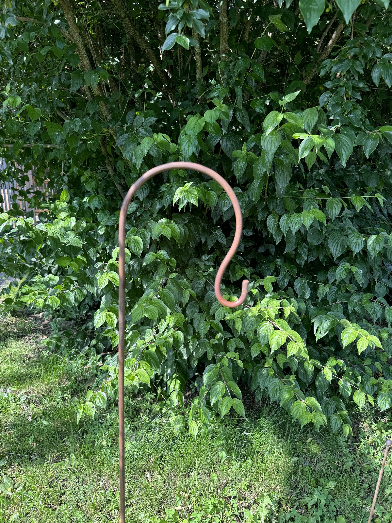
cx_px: 196
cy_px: 262
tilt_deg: -12.7
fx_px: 362
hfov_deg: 56.8
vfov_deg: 71.6
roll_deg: -0.5
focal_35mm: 24
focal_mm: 6.76
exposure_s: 1/460
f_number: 1.78
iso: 80
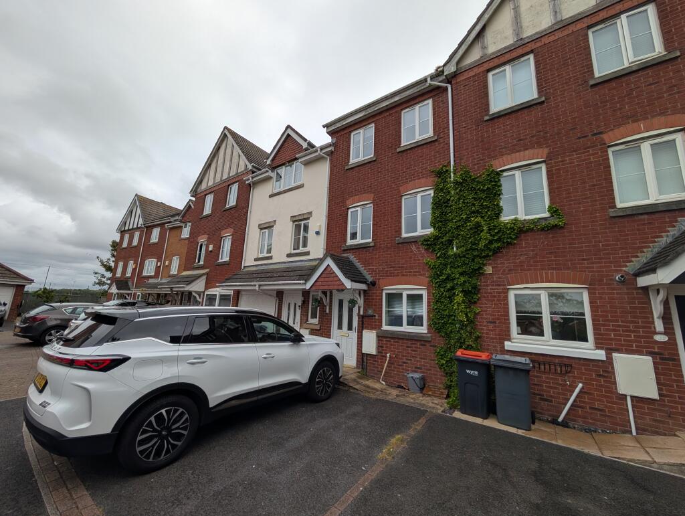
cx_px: 342
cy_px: 258
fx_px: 238
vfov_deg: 94.6
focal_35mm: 12
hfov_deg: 110.5
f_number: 1.7
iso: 54
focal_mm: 2.02
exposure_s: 1/2786
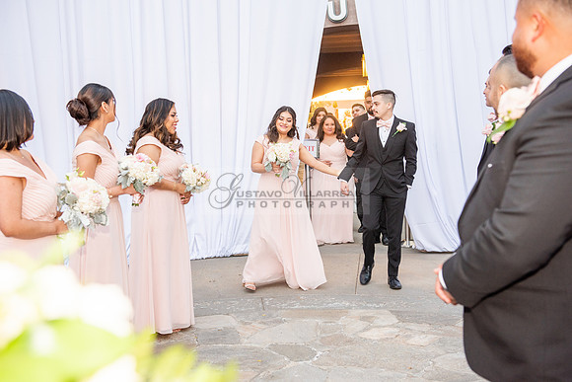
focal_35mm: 44
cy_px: 191
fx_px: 699
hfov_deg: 44.5
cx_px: 286
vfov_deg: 30.5
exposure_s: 1/160
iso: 800
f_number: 5
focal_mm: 44
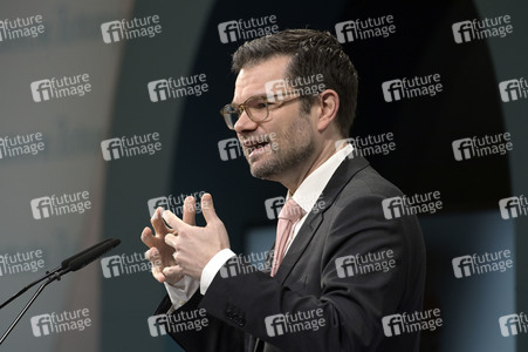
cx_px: 264
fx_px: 6155
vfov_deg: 3.3
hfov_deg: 4.9
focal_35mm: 420
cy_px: 176
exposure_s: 1/640
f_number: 5.6
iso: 2500
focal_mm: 420
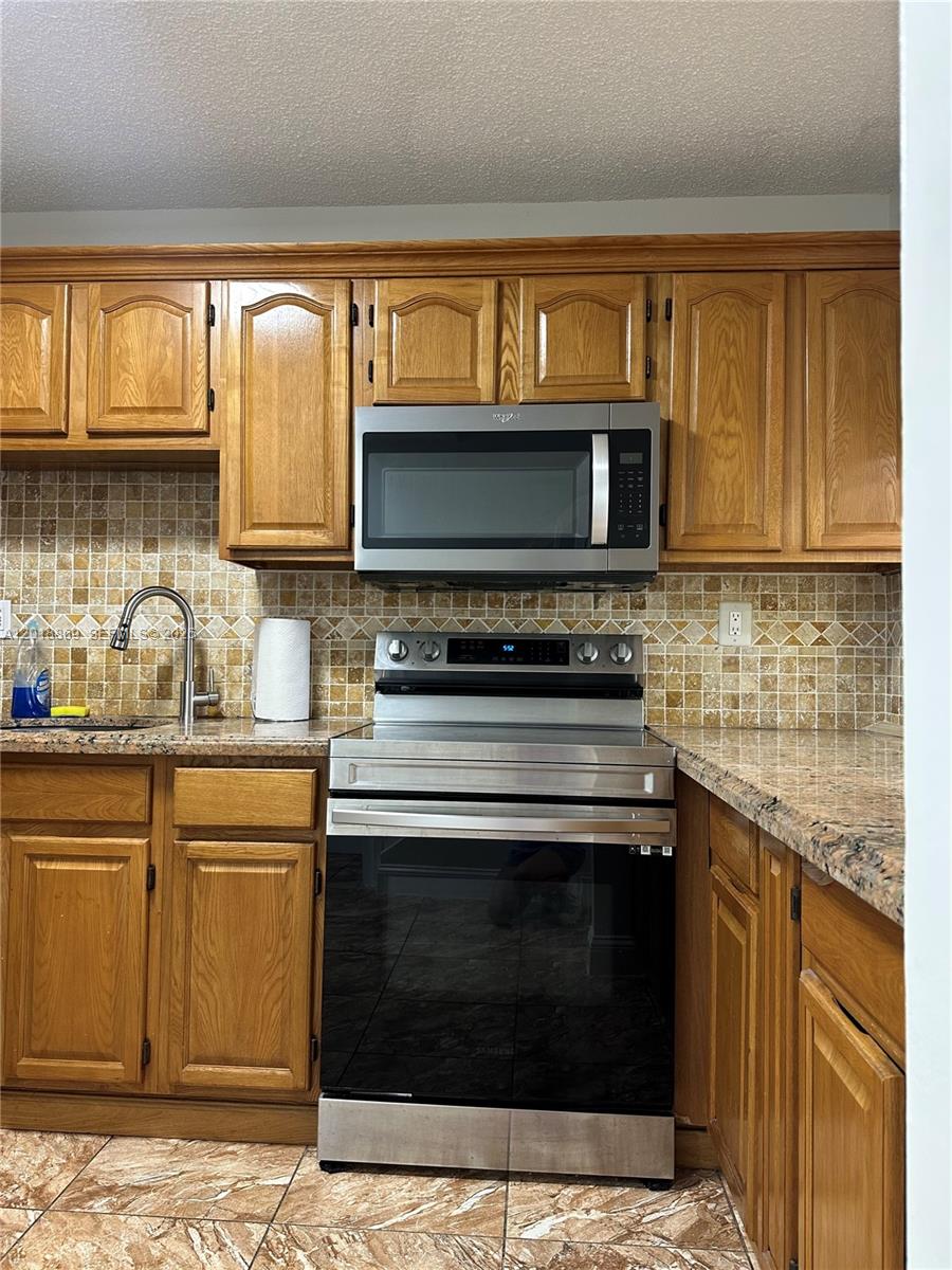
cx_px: 476
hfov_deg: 56.8
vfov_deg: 71.6
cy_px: 635
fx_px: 880
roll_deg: -1.9
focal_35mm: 24
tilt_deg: +2.2
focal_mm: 6.86
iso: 200
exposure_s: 1/60
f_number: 1.78
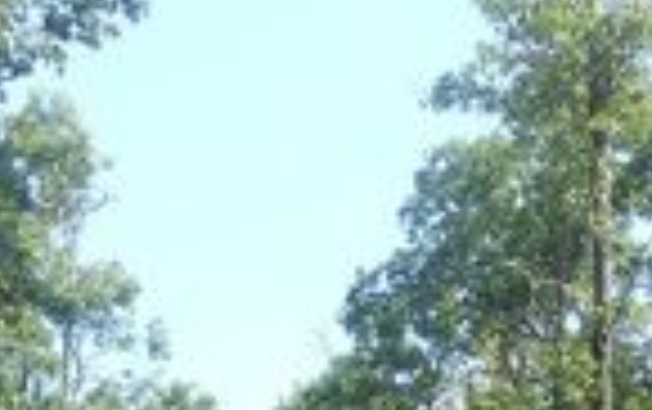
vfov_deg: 12.8
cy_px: 696
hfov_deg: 21.8
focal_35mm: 95
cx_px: 315
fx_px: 1690
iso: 80
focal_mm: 4.6
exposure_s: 1/250
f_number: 3.5
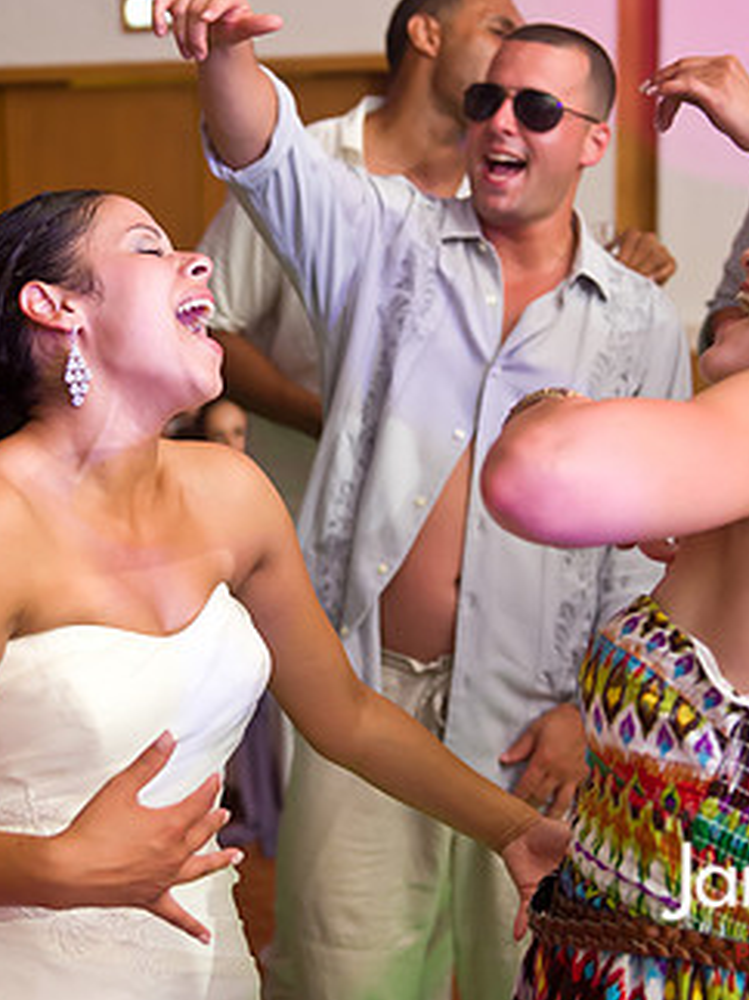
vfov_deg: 28.1
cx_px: 186
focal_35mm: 69
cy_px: 409
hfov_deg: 21.1
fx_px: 1992
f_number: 3.2
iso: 1600
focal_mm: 40
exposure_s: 1/125
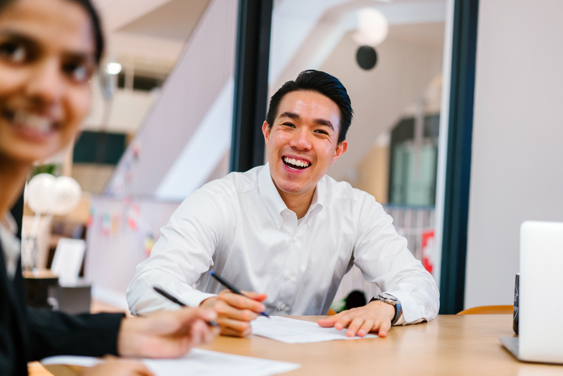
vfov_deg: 24.6
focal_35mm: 55
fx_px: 860
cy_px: 188
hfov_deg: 36.2
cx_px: 282
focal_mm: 55
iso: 1000
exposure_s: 1/200
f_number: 1.8
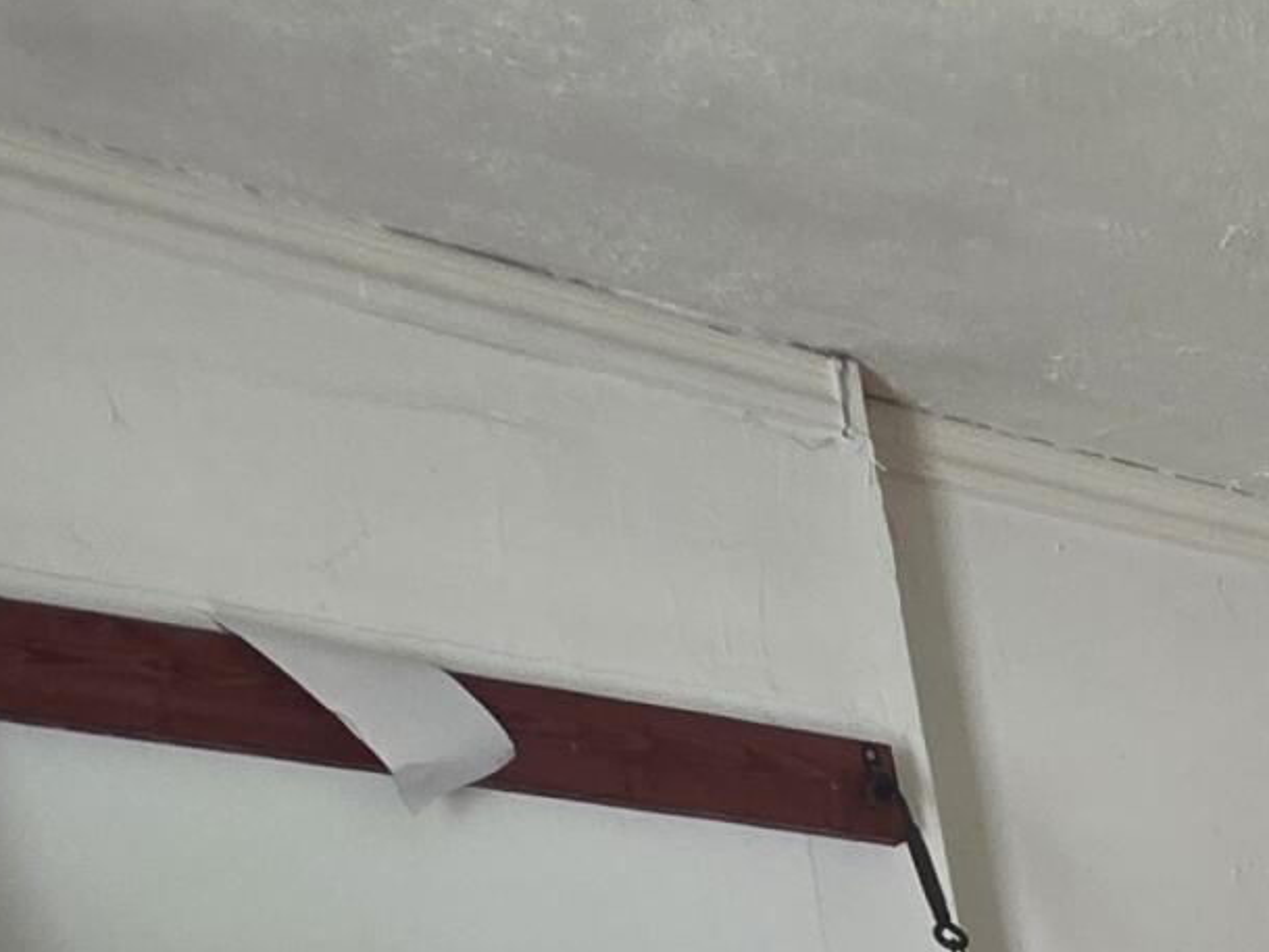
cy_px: 2266
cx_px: 2300
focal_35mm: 64
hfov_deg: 20.7
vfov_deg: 14.8
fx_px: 2347
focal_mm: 2.2
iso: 160
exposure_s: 1/60
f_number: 1.9
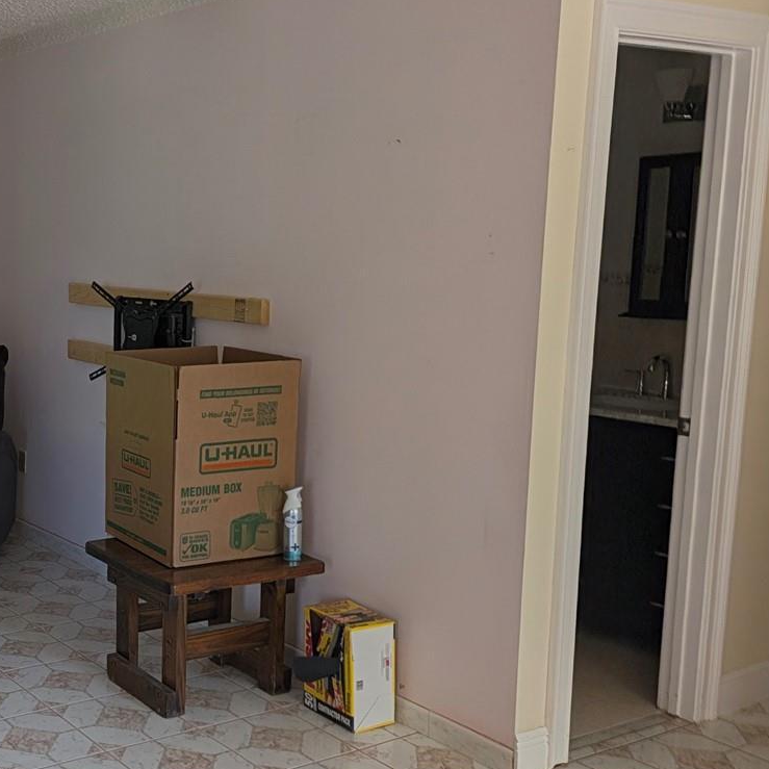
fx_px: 1106
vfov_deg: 38.3
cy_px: 402
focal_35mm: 44
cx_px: 35
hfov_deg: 35.4
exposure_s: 1/51.4
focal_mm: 5.28
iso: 21
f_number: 1.7
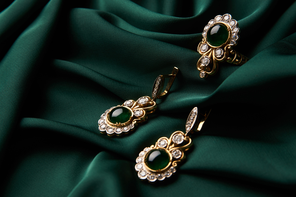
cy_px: 98
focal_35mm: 112
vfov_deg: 12.2
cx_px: 148
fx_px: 925
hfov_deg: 18.2
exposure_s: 1/100
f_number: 7.1
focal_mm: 75
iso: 100
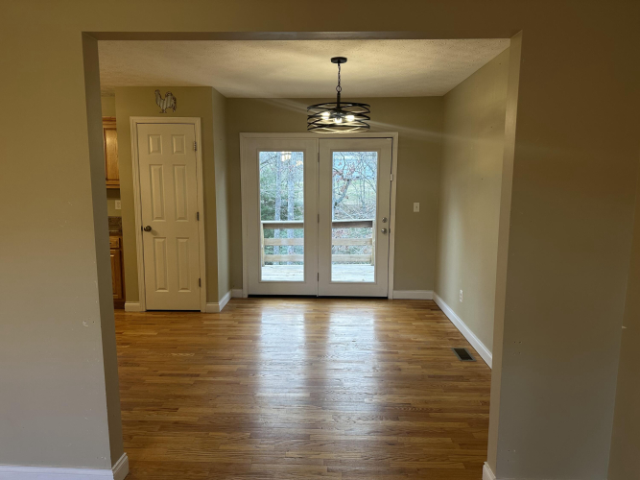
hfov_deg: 71.6
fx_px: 444
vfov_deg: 56.8
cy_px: 240
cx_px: 320
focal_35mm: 24
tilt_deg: -8.5
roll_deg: -0.4
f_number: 1.78
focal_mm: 6.86
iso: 125
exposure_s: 1/120
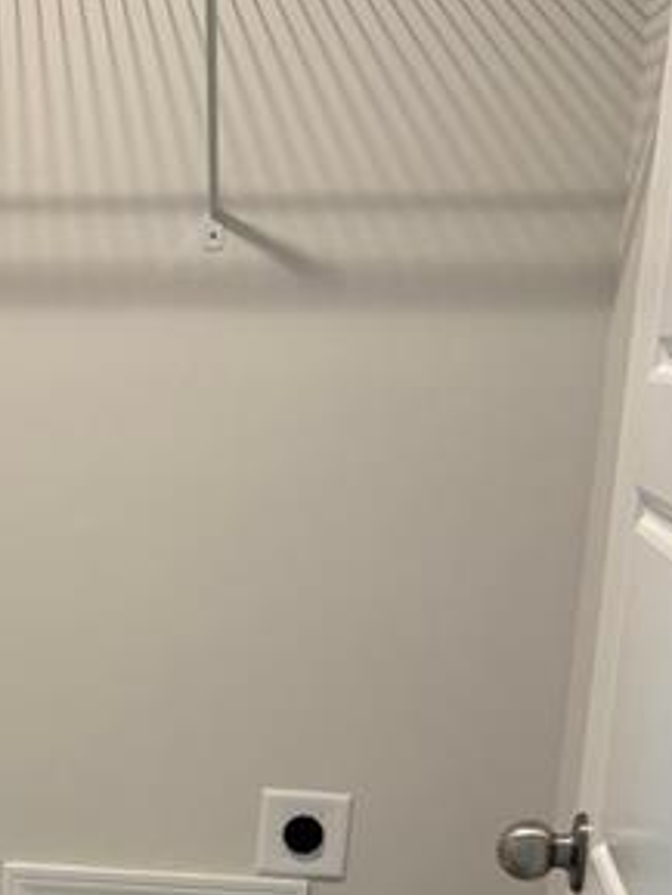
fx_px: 1785
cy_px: 932
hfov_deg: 20.5
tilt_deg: -16.4
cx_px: -25
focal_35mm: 69
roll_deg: -1.2
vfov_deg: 26.4
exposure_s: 1/60
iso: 100
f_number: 1.6
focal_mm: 5.96
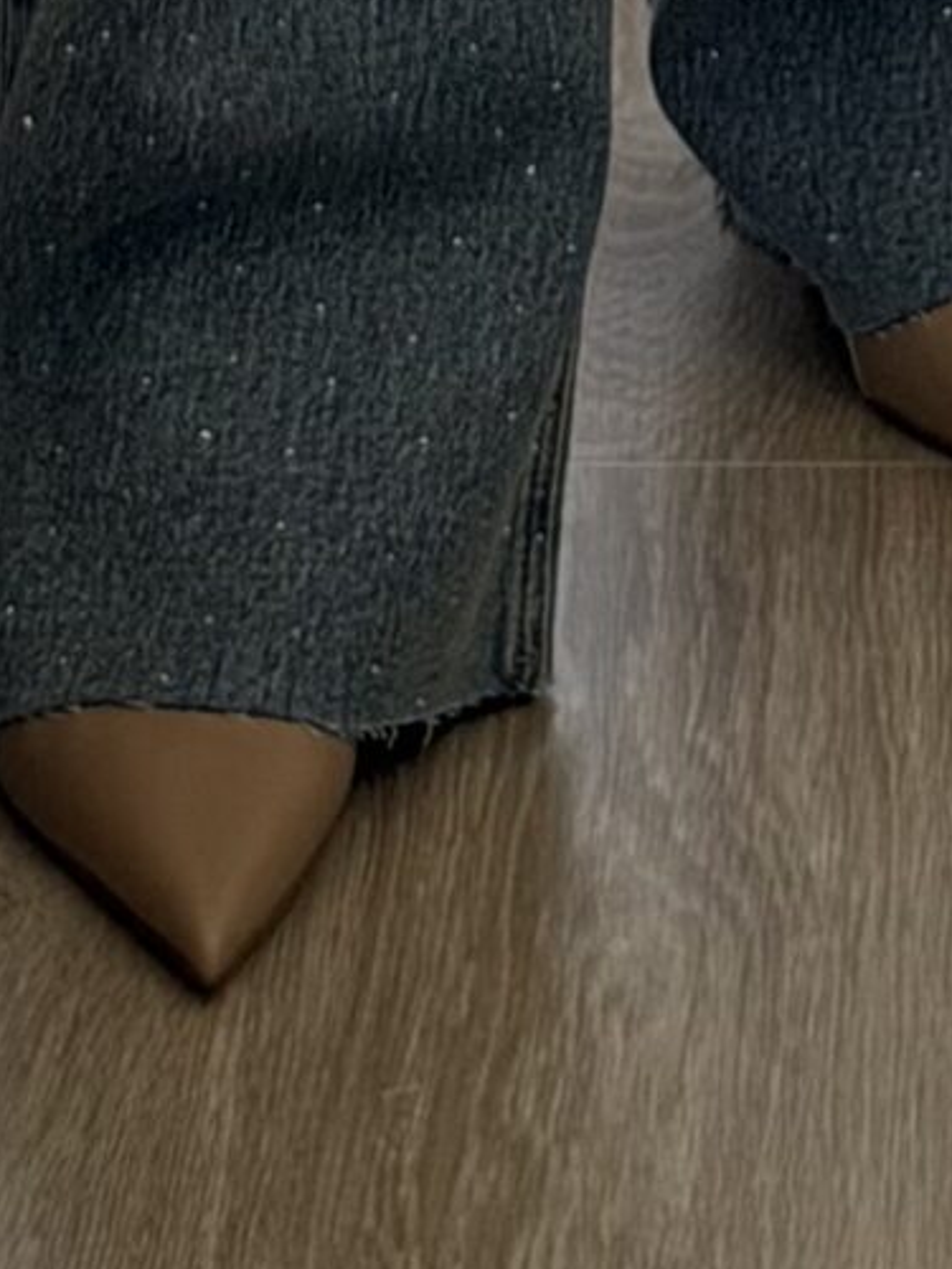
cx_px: 515
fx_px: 9021
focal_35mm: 246
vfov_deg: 7.7
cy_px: -1277
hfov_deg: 6.0
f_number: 1.78
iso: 64
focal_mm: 6.76
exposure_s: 1/235
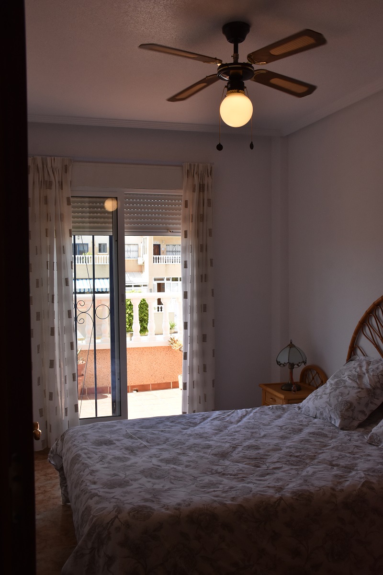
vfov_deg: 55.1
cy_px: 288
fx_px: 551
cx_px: 192
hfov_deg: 38.4
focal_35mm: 34
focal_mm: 23
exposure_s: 1/500
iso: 800
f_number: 8
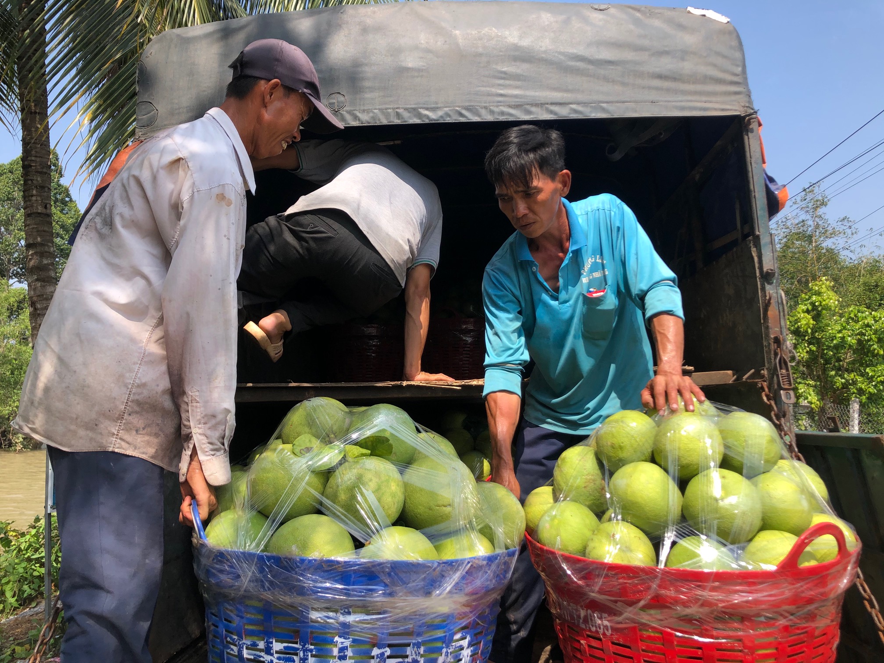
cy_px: 332
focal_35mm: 28
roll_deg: -2.1
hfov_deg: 63.4
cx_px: 442
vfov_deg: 49.7
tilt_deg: +5.7
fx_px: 715
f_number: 1.8
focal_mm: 4
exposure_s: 1/1091
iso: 20
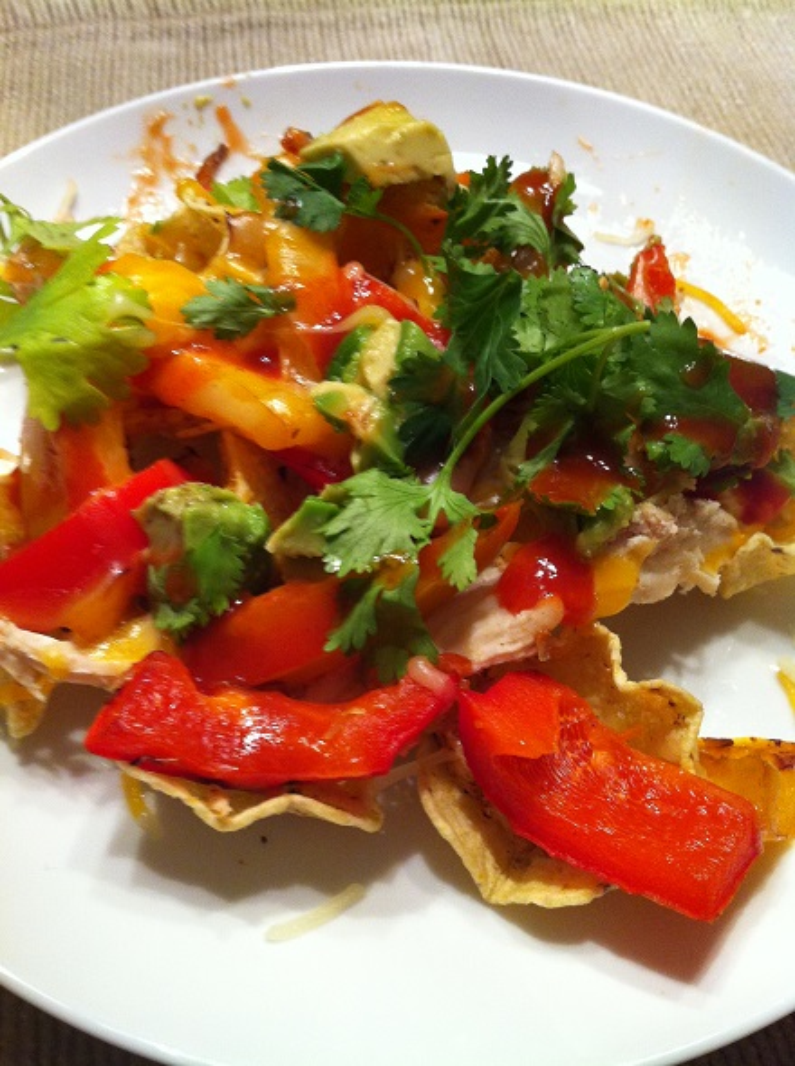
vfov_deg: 52.7
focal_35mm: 35
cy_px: 533
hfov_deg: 40.6
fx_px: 1076
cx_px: 398
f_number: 2.8
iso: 200
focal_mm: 3.85
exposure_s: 1/15
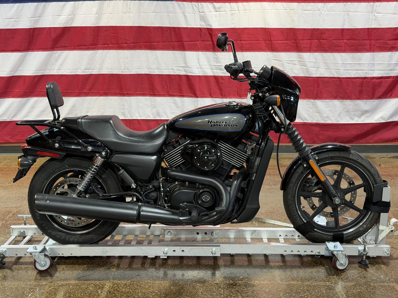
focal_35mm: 48
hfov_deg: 39.7
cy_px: 149
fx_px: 552
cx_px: 199
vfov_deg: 30.3
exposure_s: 1/60
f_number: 1.78
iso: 80
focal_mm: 6.76
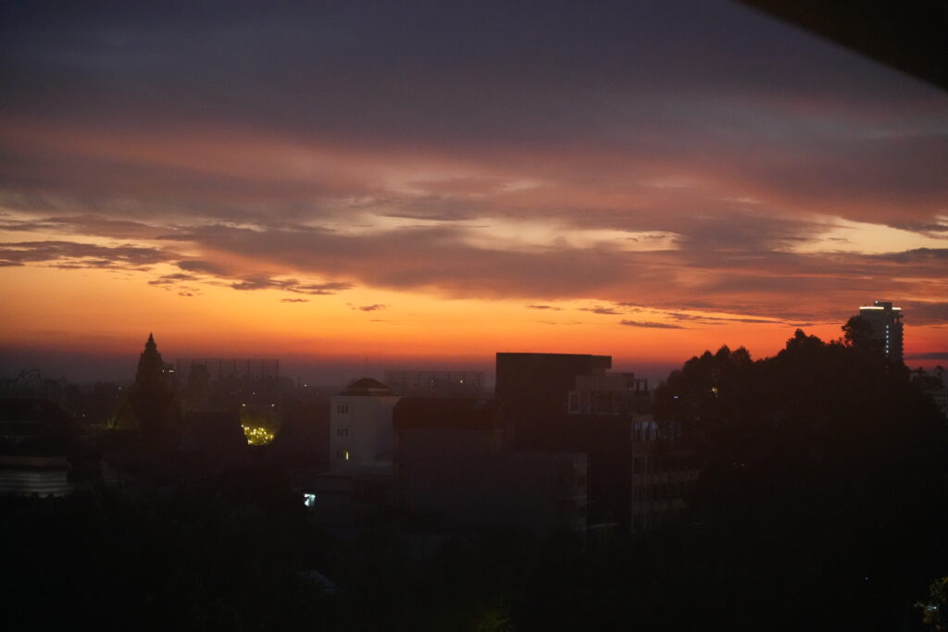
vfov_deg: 15.5
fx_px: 2318
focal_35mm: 88
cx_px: 474
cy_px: 316
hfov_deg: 23.1
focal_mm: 88
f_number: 4
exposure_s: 1/50
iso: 12800
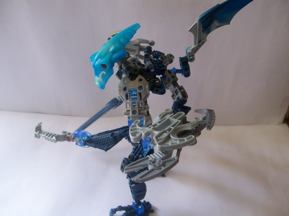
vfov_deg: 39.7
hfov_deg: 51.4
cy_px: 108
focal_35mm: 36
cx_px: 144
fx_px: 301
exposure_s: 1/60.8
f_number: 2.7
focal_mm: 6
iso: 80
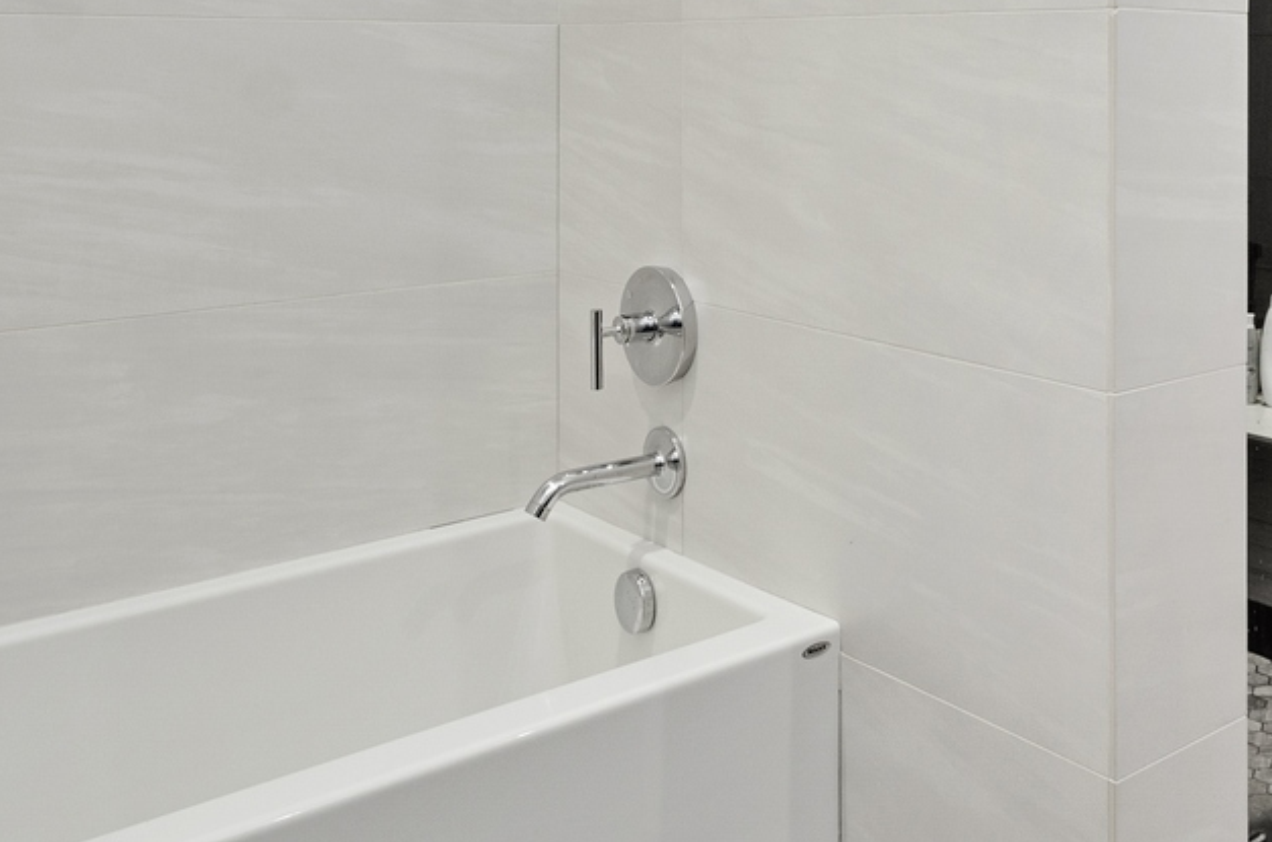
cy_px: 59
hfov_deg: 47.7
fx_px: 1375
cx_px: 963
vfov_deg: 32.1
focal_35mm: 39
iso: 200
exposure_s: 1/5
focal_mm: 10
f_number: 8
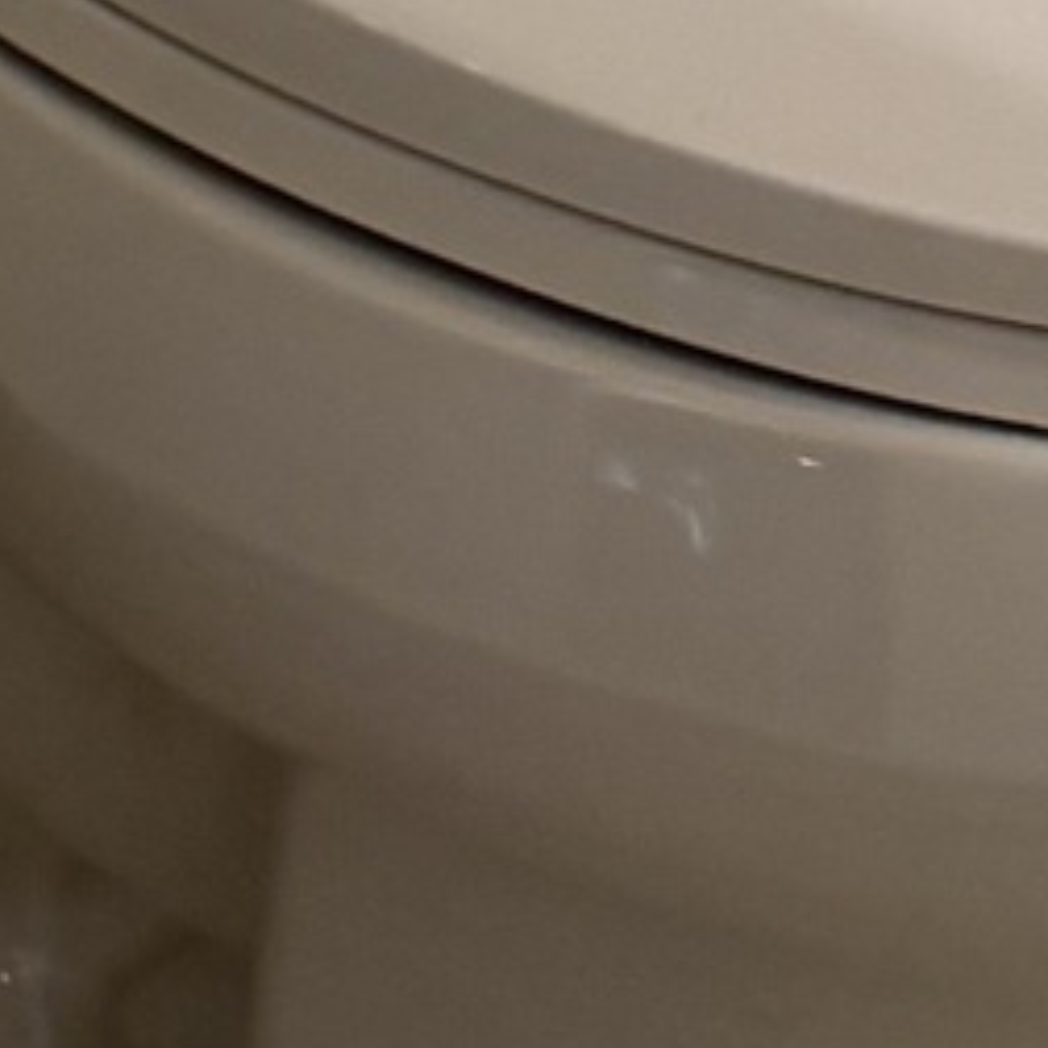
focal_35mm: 194
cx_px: -2017
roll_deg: -2.9
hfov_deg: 7.9
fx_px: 6645
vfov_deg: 6.9
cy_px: -3127
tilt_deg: -2.5
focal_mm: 6.76
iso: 160
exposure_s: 1/227
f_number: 1.78
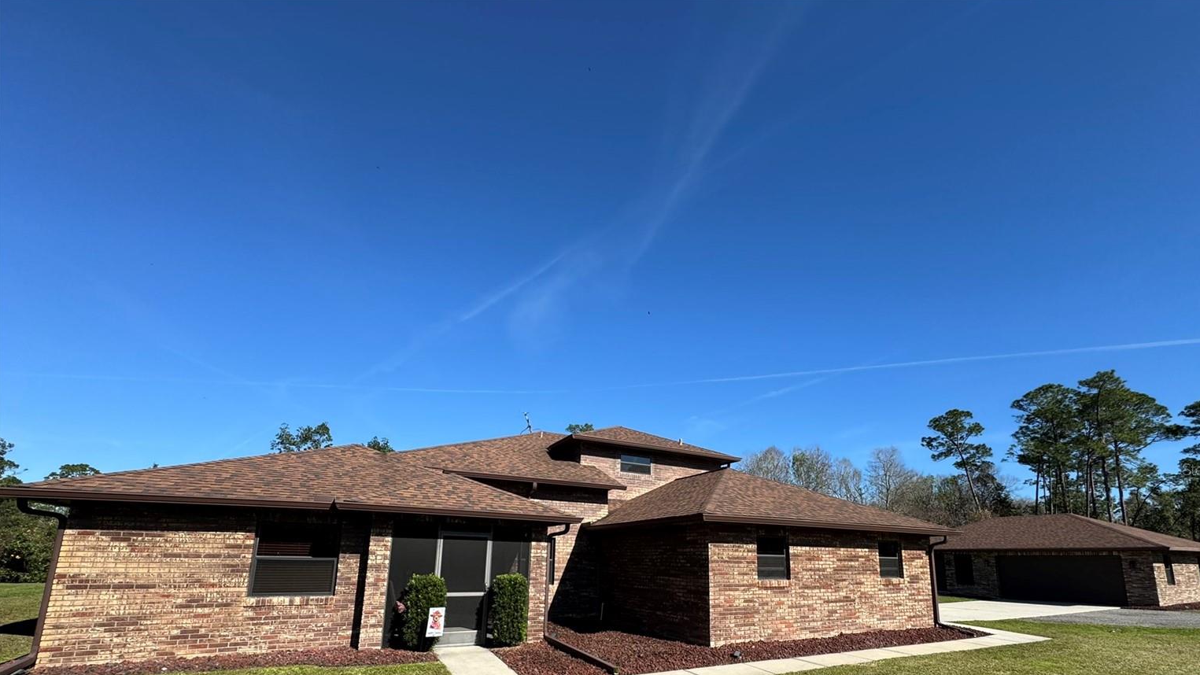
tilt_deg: +9.7
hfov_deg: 99.3
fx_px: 509
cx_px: 627
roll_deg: -0.5
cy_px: 469
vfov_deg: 64.7
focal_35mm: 16
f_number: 2.2
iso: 50
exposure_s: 1/1748
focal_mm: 2.22
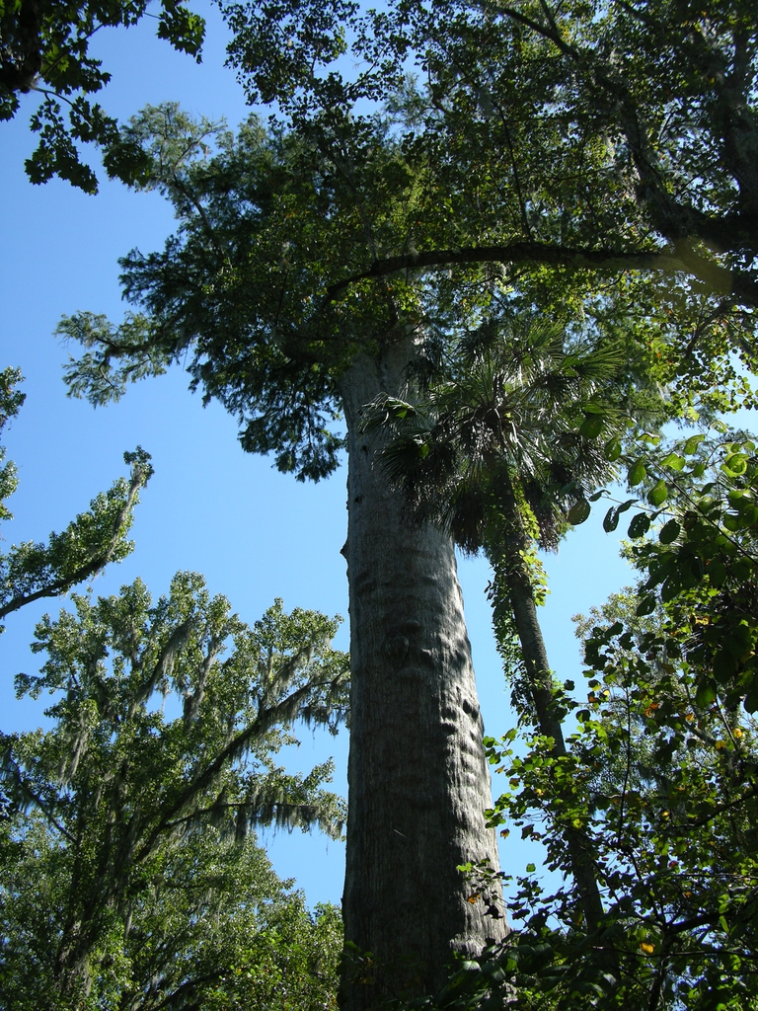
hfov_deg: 40.7
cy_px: 506
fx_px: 1022
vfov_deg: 52.6
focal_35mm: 35
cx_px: 379
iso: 50
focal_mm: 8.9
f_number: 2.8
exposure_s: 1/490
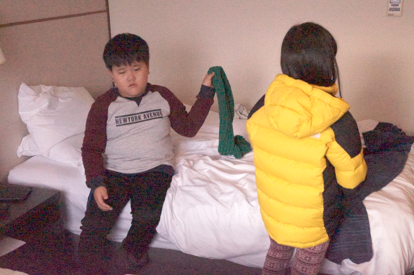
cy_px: 138
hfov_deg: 43.6
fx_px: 517
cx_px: 207
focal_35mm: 45
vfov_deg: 29.8
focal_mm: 30
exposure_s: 1/400
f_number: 9
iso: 16000
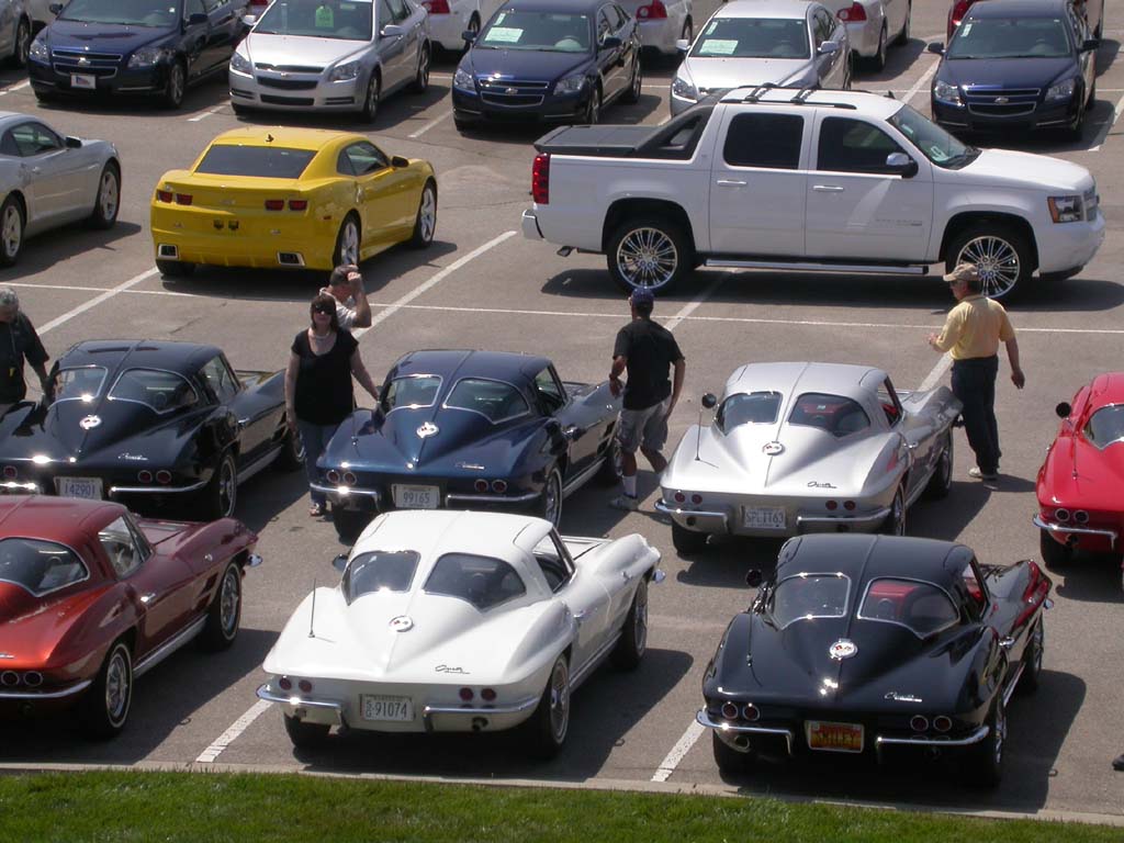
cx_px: 562
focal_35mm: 154
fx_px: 5000
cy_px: 422
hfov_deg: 12.8
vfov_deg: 9.6
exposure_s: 1/417
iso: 100
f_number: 8.2
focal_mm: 32
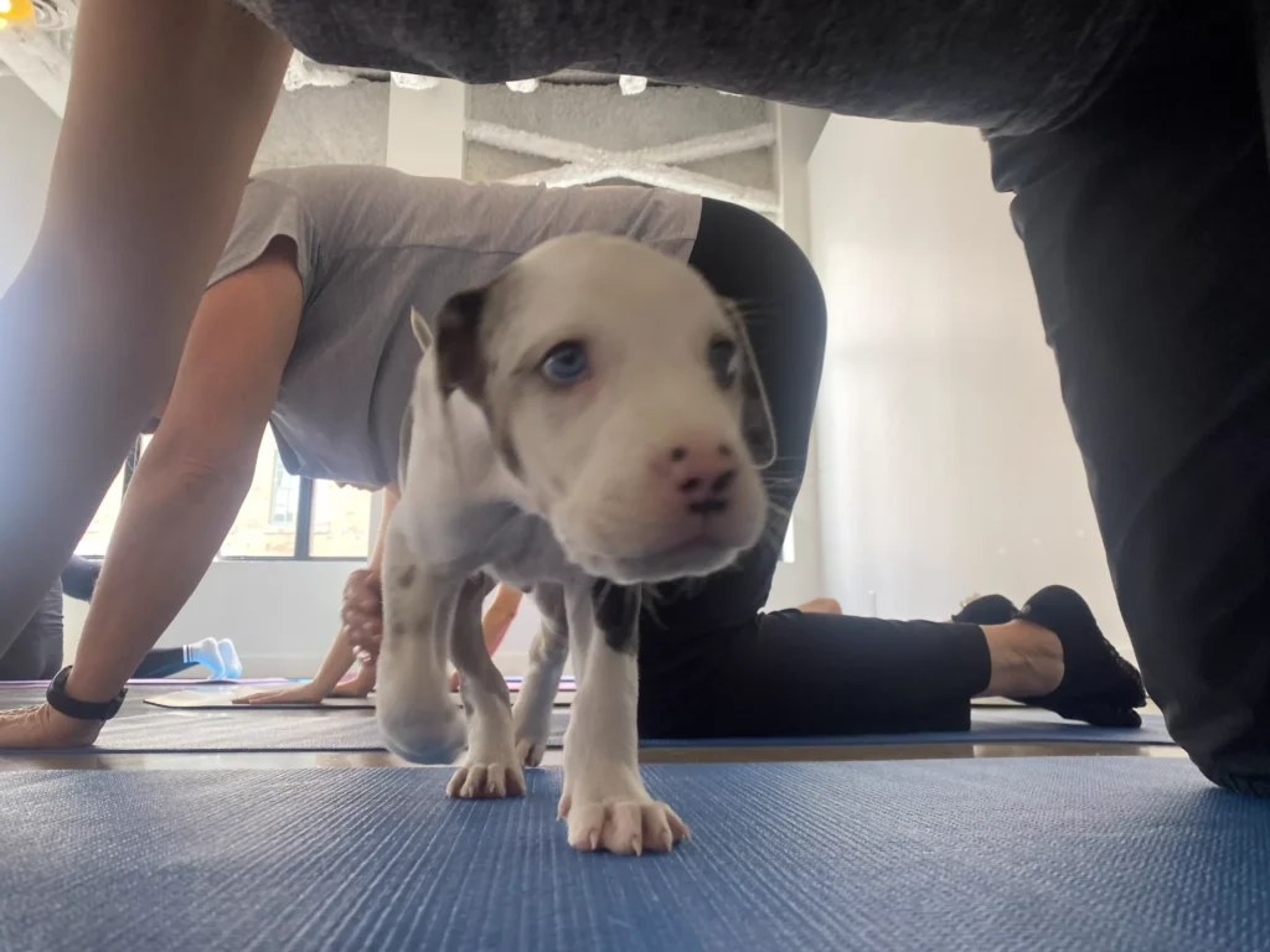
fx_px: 954
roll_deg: +0.1
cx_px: 635
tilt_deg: +12.1
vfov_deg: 53.1
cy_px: 476
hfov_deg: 67.3
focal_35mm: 26
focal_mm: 4.25
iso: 64
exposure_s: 1/60
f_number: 1.8
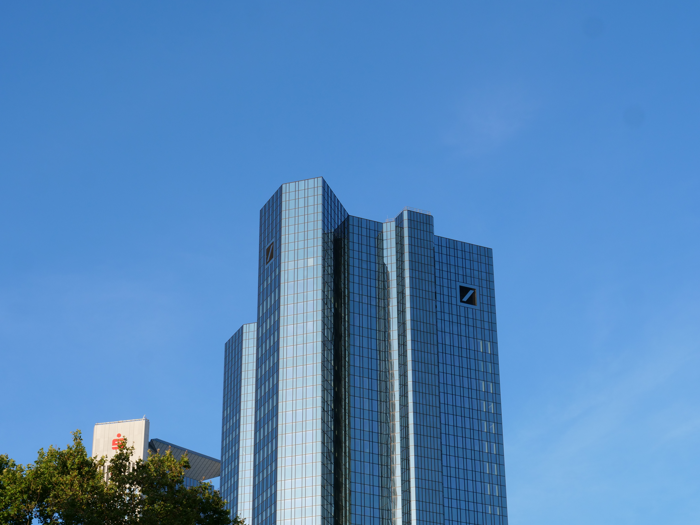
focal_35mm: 77
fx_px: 1557
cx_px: 347
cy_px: 265
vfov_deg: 19.1
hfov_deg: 25.3
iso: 200
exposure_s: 1/160
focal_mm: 38
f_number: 10
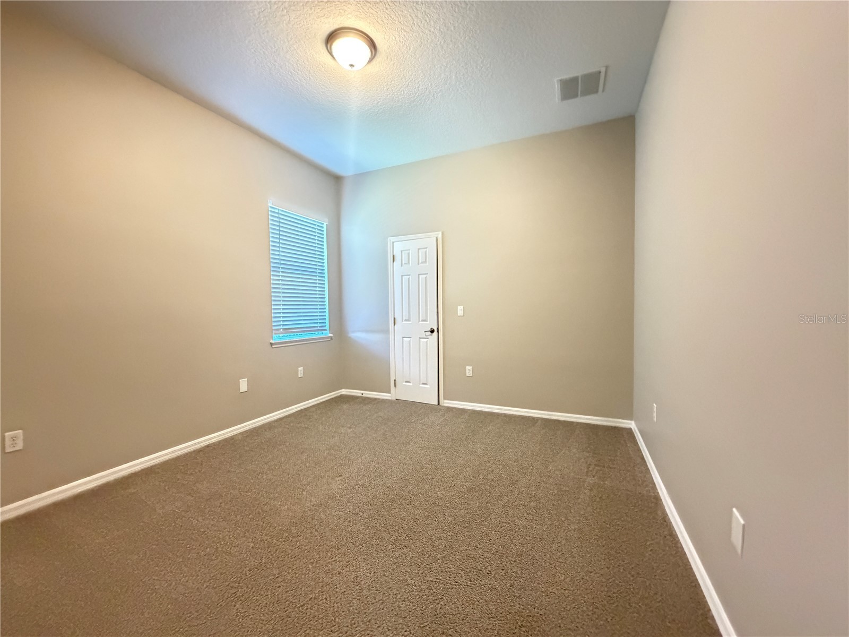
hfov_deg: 102.1
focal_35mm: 14
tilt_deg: -2.8
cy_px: 318
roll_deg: +0.4
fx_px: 343
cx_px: 424
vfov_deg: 85.7
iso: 1250
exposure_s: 1/40
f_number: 2.2
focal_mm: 2.22
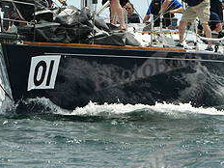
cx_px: 43
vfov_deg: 3.1
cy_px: 29
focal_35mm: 480
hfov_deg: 4.1
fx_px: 3106
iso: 320
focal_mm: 200
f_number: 9
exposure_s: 1/1250
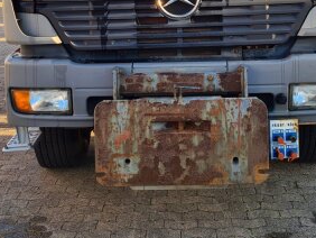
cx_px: 184
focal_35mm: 59
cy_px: -8
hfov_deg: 32.6
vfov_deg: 23.6
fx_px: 539
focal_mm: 5.4
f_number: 1.8
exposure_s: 1/438
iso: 50
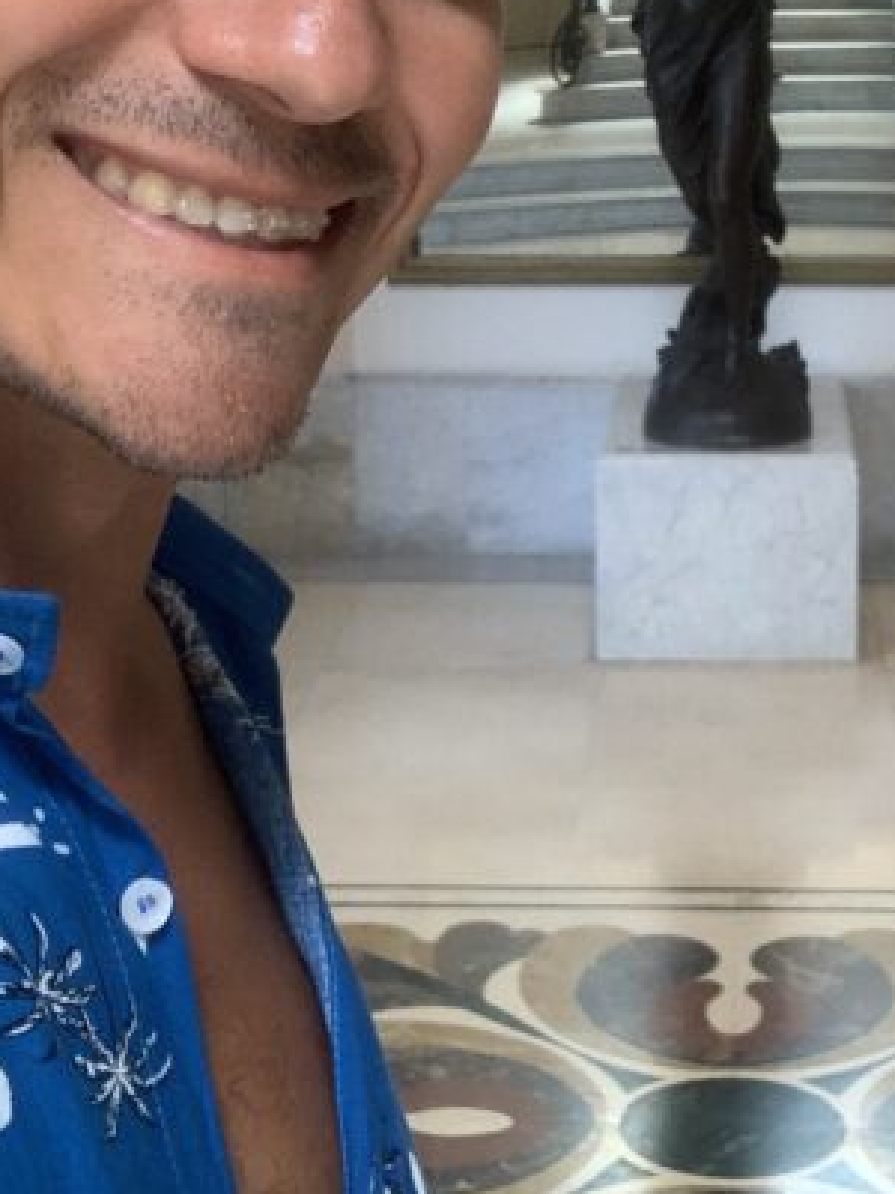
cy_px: 293
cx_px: 606
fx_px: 2827
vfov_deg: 23.6
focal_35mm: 82
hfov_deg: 17.9
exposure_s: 1/86
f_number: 2.2
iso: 64
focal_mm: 2.87
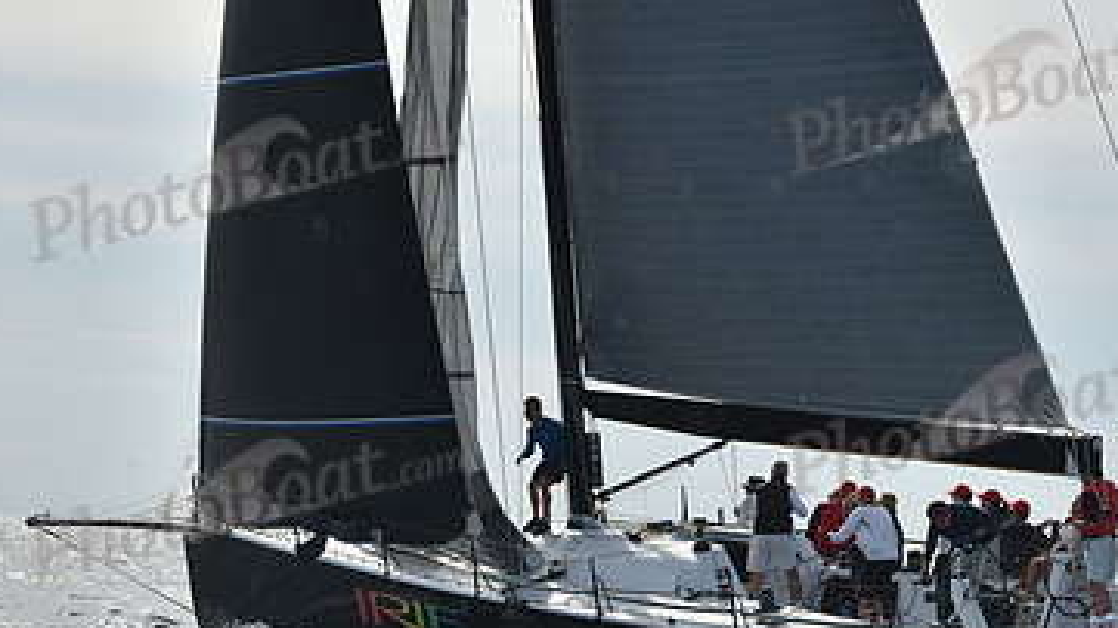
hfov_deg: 13.0
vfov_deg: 7.4
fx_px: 4891
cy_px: 299
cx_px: 629
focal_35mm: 165
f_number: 10
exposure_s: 1/1000
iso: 320
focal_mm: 98
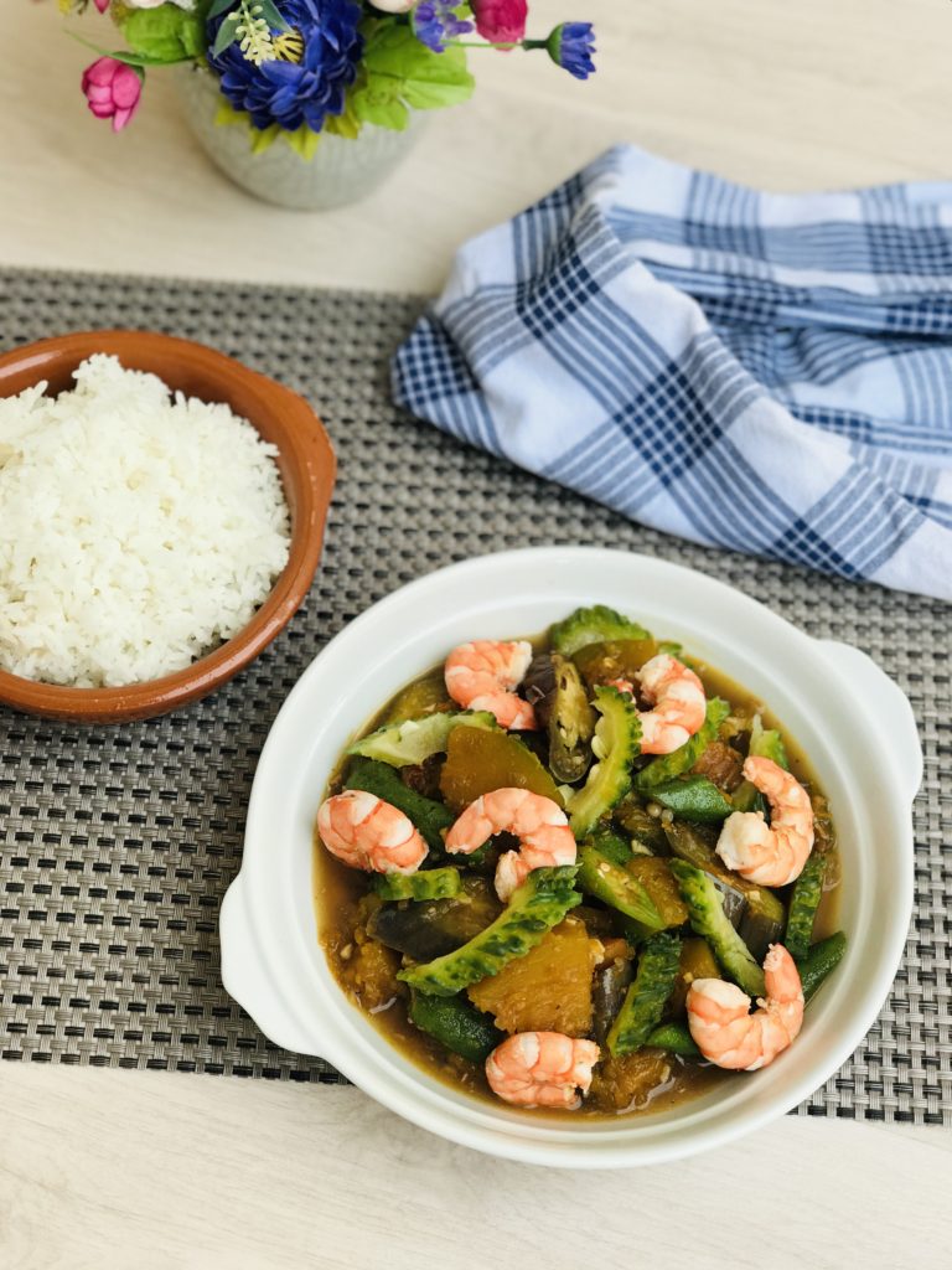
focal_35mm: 57
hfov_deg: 25.7
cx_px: 476
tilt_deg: -60.6
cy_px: 635
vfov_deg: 33.8
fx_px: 2090
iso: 25
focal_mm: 6.6
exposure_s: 1/95
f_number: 2.8
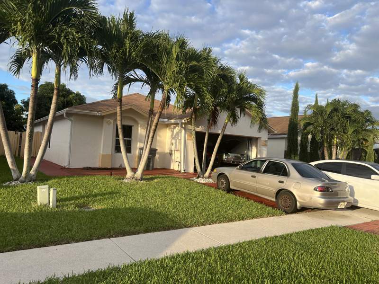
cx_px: 190
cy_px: 142
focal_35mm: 26
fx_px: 285
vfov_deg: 53.1
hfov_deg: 67.3
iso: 50
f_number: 1.5
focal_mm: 5.7
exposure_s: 1/1412
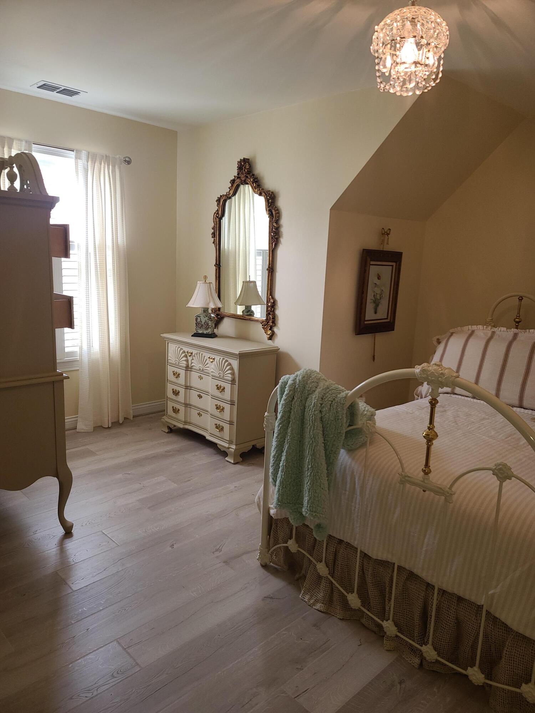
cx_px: 268
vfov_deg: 69.4
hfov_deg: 54.9
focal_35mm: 25
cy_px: 356
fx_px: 515
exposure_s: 1/60
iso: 64
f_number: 1.8
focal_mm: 7
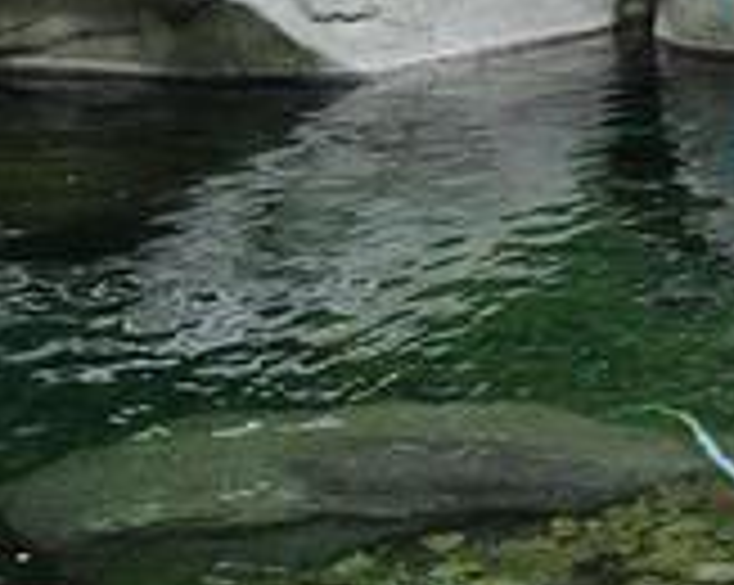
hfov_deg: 11.4
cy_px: 117
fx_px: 3515
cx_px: 1148
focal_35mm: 162
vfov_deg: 9.5
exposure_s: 1/160
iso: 200
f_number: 3.2
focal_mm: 44
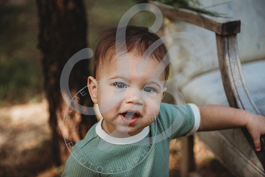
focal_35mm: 70
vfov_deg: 19.5
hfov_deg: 28.8
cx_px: 132
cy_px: 88
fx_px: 515
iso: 100
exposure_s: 1/250
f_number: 2.8
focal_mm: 70
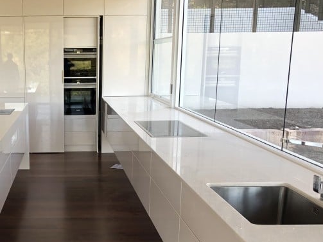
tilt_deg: -13.5
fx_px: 550
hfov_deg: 31.8
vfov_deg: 24.4
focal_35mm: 59
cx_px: 62
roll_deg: +1.0
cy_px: 198
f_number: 1.8
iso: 32
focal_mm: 3.99
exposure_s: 1/100
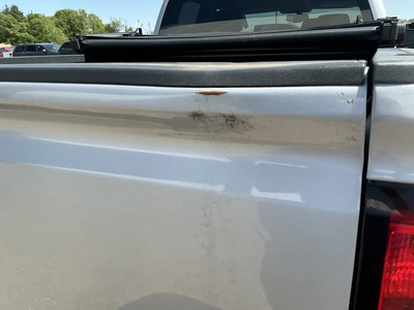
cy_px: 155
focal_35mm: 28
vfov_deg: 49.7
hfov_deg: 63.4
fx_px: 335
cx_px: 207
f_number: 1.8
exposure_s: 1/997
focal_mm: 3
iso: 25
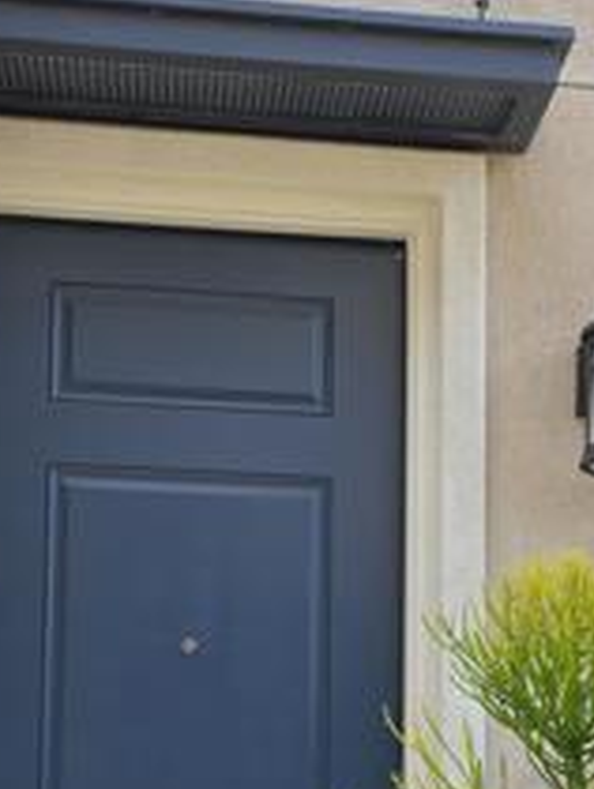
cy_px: 778
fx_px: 1598
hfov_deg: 20.9
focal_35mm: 70
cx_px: 421
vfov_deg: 26.4
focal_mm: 6.5
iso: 20
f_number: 1.4
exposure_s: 1/359
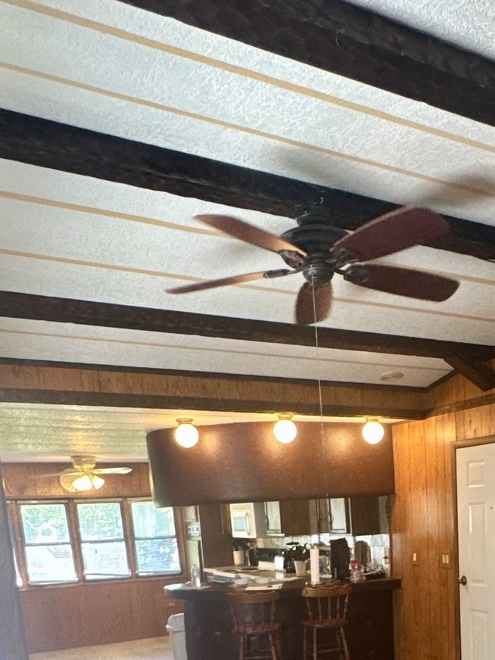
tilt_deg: -11.9
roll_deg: +3.1
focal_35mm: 37
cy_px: 654
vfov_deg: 43.3
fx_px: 705
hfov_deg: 37.2
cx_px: 403
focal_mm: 2.22
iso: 320
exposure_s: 1/60
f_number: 2.2
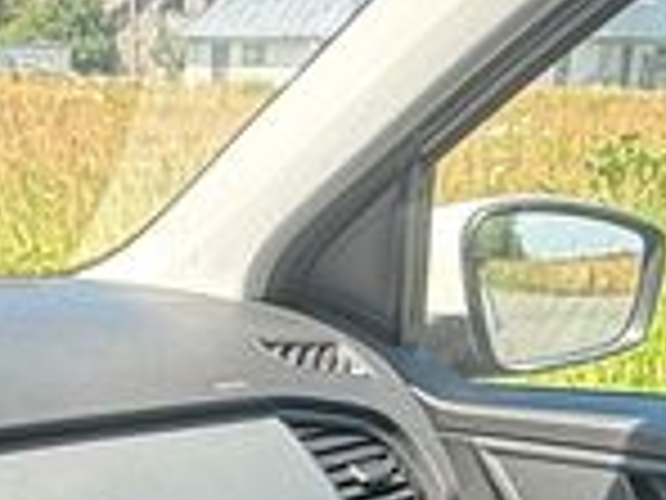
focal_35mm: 97
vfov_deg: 13.2
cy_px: 995
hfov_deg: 20.1
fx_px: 1866
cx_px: 171
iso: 64
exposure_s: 1/116
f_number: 2.2
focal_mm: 2.22
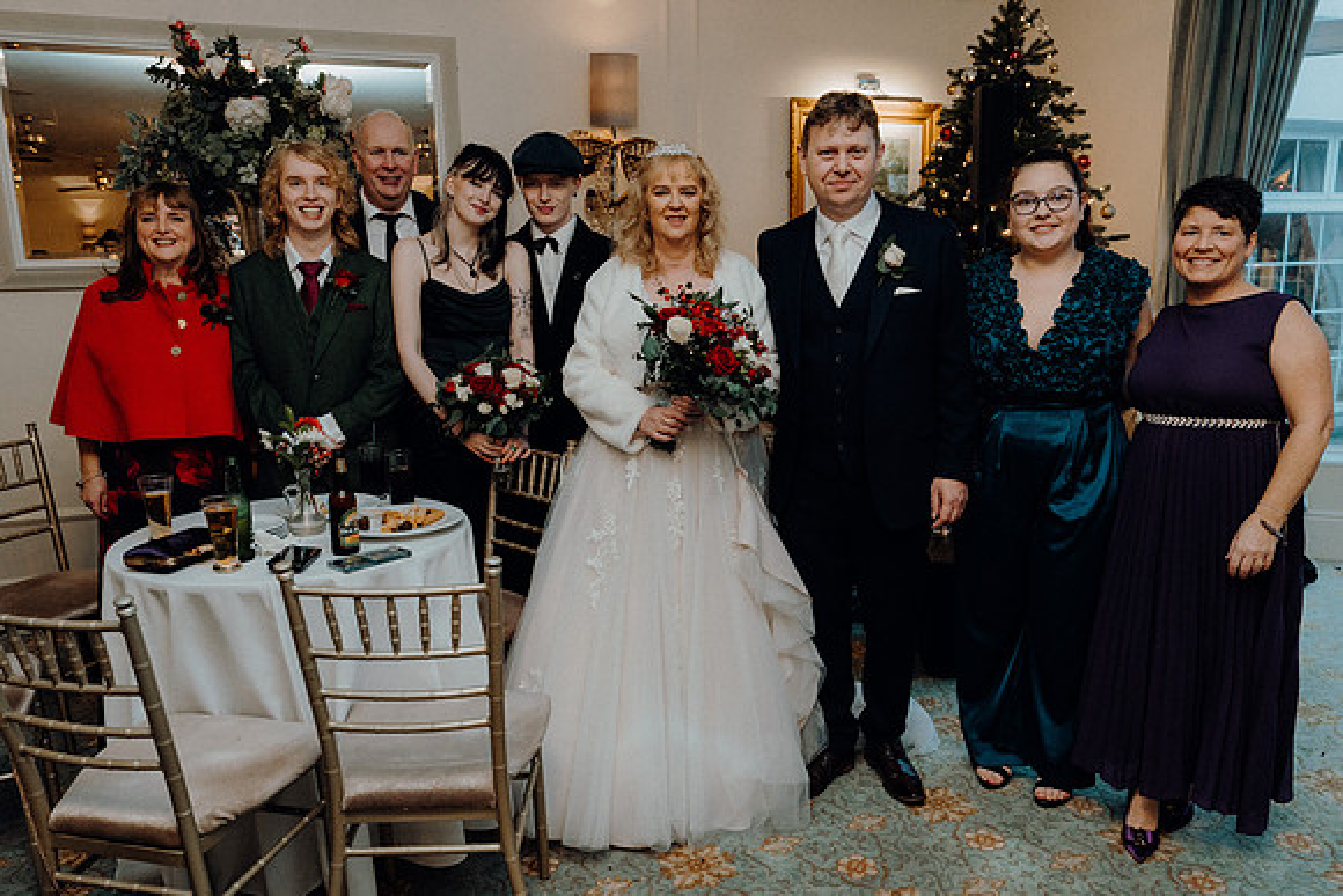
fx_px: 1017
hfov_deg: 66.9
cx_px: 672
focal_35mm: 27
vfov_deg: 47.5
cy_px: 470
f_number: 3.5
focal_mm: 26
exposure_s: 1/160
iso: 2500
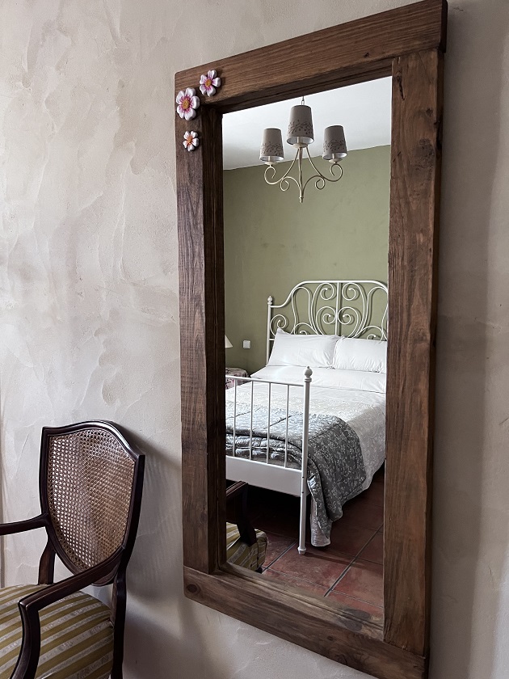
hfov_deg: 53.1
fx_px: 510
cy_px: 340
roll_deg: +0.2
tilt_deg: -5.8
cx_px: 254
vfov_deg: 67.3
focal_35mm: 26
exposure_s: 1/60
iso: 400
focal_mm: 5.1
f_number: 1.6
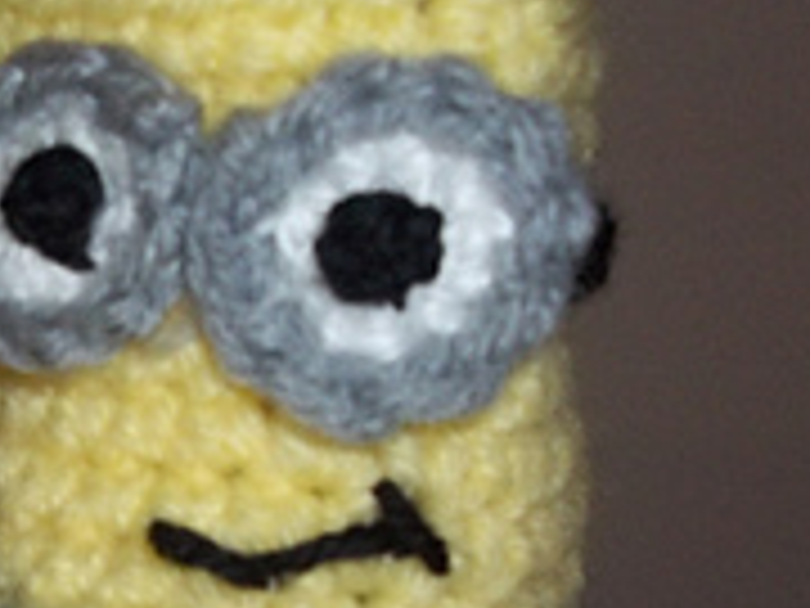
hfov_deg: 16.4
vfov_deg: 12.8
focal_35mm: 114
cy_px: 649
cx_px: -216
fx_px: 2668
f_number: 2.9
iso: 160
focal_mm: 5.7
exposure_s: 1/30
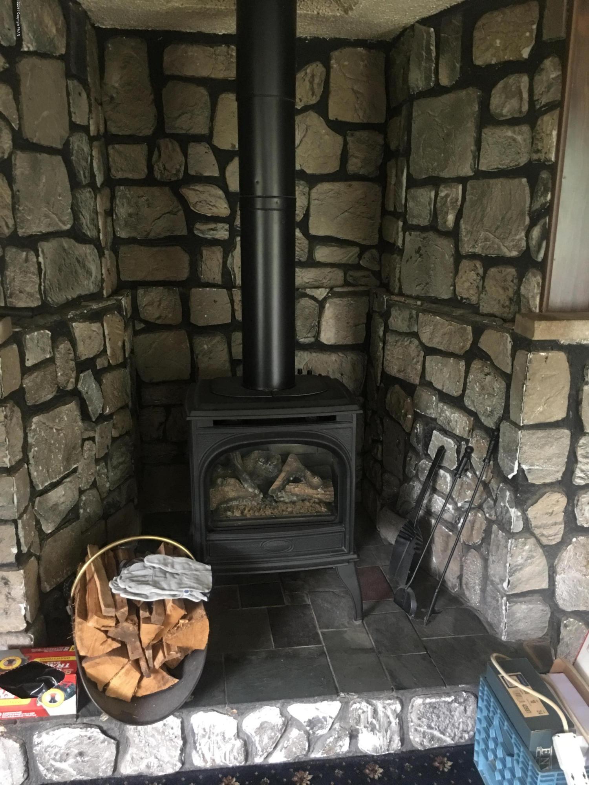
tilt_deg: -15.4
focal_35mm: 29
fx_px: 658
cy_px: 392
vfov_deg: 61.7
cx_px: 294
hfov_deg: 48.2
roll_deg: -1.0
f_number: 2.2
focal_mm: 4.15
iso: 80
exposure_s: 1/4
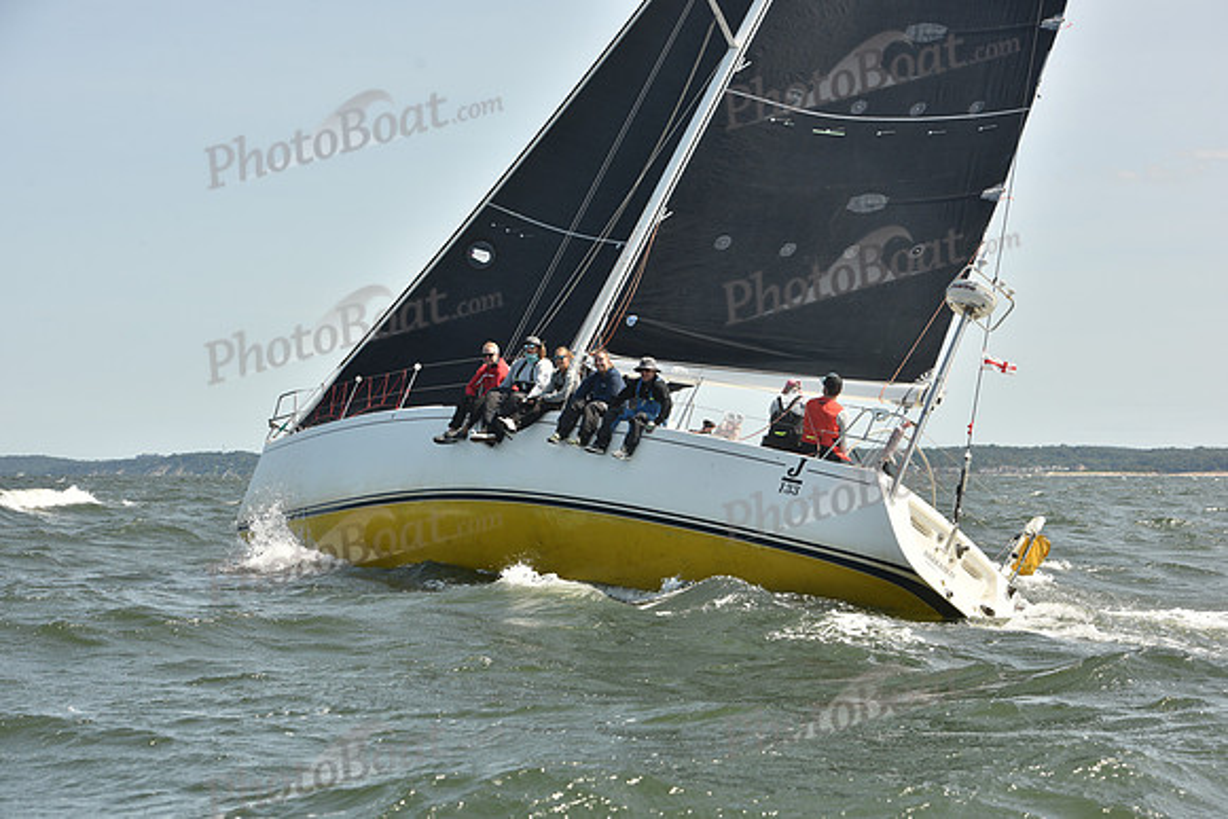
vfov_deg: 15.2
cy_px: 410
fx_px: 3071
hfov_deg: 22.6
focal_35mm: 90
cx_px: 614
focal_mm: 90
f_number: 8
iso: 250
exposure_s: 1/800
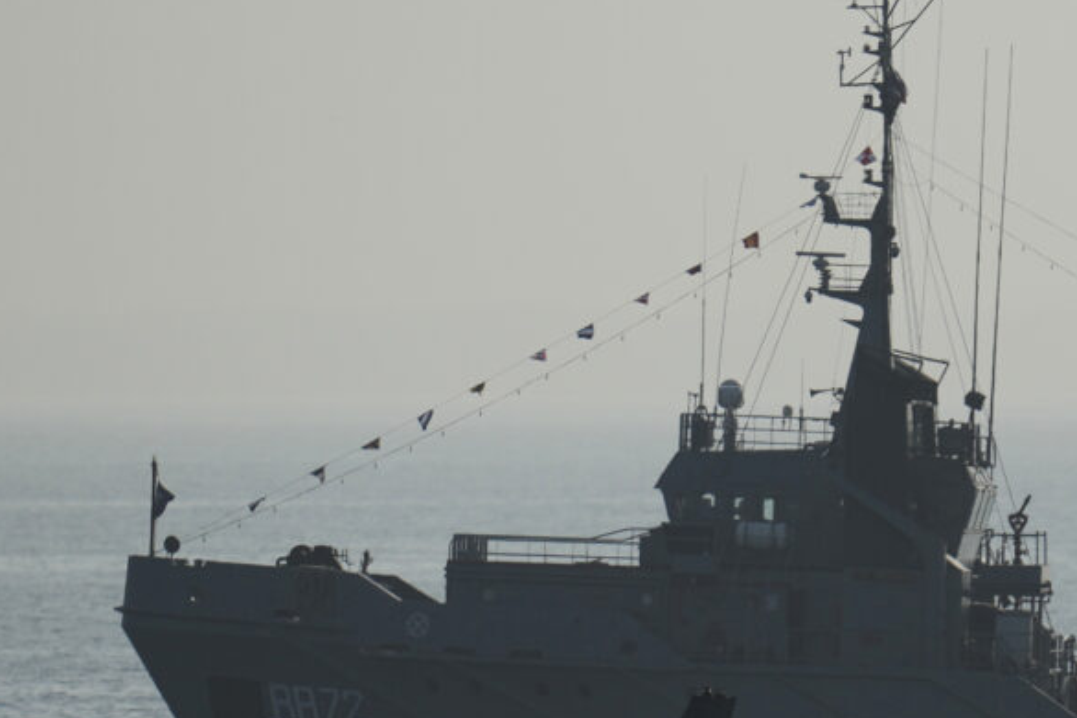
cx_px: 1134
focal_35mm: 1535
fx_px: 45931
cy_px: 659
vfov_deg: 0.9
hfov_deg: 1.3
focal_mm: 400
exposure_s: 1/8000
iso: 100
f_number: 3.2
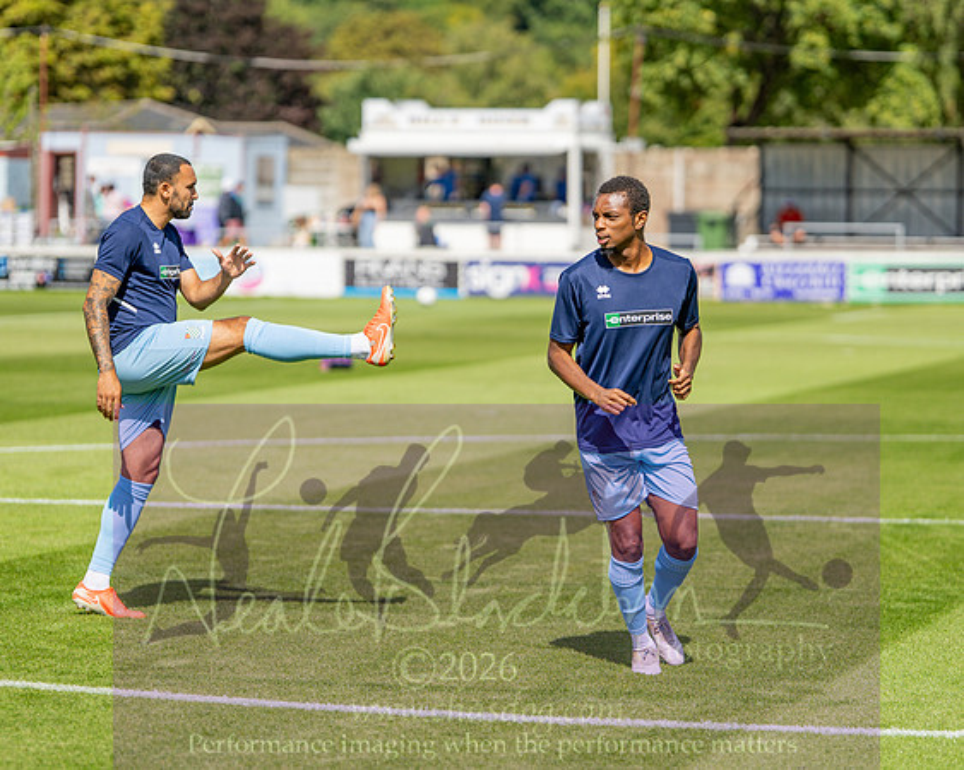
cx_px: 482
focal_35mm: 143
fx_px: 4081
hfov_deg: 13.5
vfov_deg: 10.8
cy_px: 385
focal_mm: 85
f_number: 1.6
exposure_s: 1/6400
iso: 72
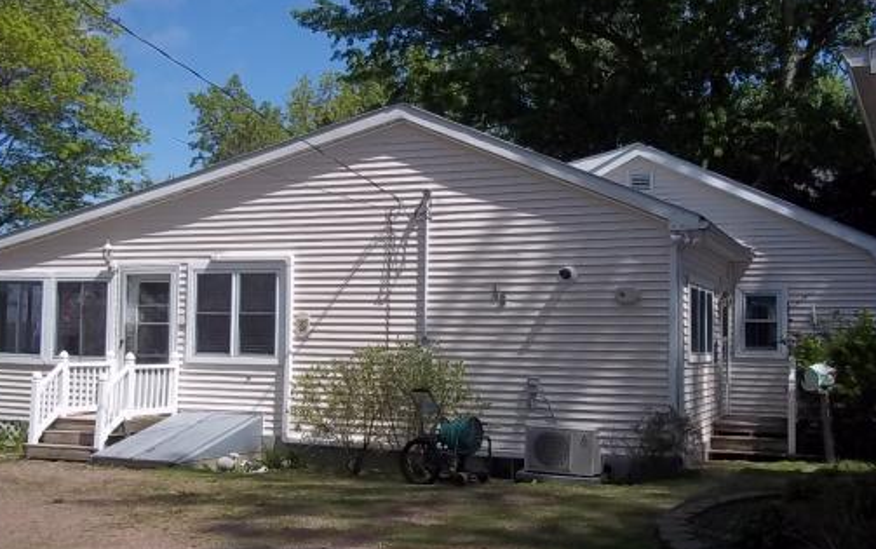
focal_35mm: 44
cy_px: 308
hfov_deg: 45.2
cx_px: 423
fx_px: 1051
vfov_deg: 29.2
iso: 80
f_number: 8
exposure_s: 1/320
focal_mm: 6.5
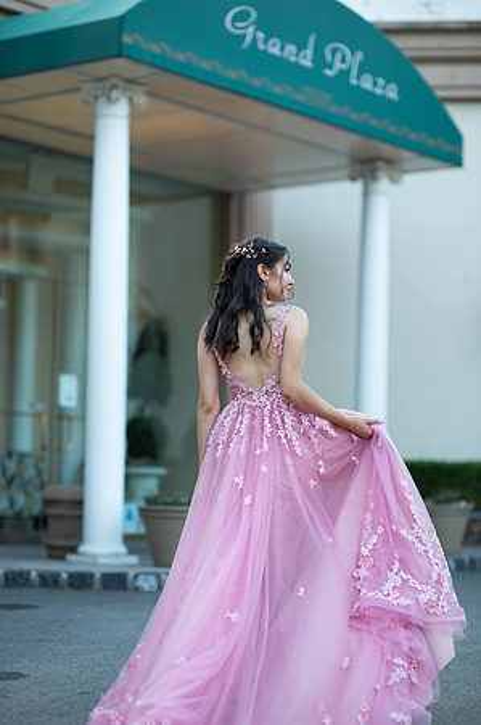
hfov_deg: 16.0
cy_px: 362
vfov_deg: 23.9
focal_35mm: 85
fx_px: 1707
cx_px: 240
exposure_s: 1/640
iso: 250
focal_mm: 85
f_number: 2
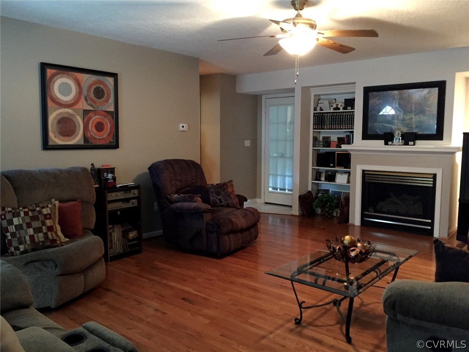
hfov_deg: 61.7
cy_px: 176
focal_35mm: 29
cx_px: 234
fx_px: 393
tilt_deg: -5.8
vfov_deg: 48.2
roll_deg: -0.5
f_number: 2.2
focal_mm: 4.15
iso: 500
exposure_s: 1/15
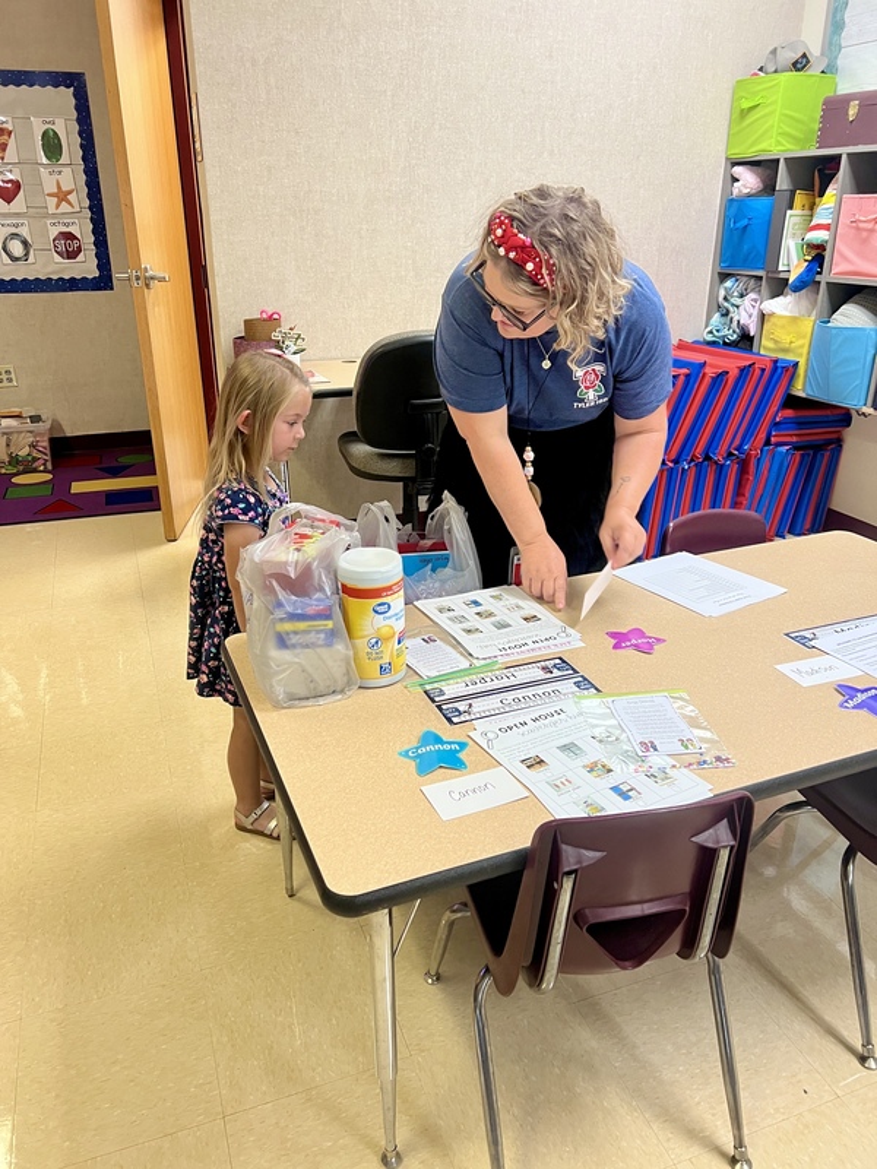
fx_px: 878
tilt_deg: -23.5
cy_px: 584
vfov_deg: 67.3
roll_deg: +1.0
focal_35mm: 26
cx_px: 438
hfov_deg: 53.1
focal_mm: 5.7
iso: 100
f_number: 1.5
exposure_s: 1/60
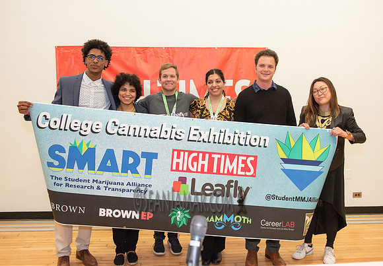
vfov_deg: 41.1
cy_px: 120
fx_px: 355
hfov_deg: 56.7
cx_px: 199
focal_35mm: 33
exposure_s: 1/400
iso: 4000
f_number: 3.5
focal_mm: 28
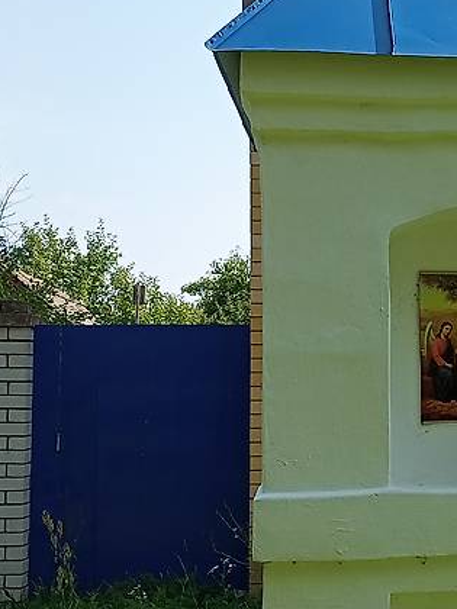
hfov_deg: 18.0
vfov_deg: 24.4
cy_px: 342
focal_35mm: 80
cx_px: 463
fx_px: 1408
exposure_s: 1/2398
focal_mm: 4.69
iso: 114
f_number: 1.8
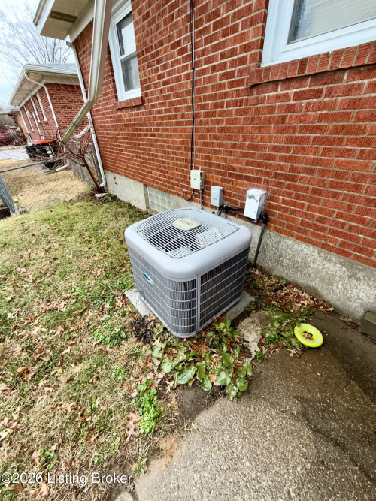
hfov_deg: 85.7
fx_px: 203
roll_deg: +0.1
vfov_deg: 102.1
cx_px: 188
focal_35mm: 14
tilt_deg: -31.5
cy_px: 250
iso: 25
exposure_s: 1/121
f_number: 2.2
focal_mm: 2.22
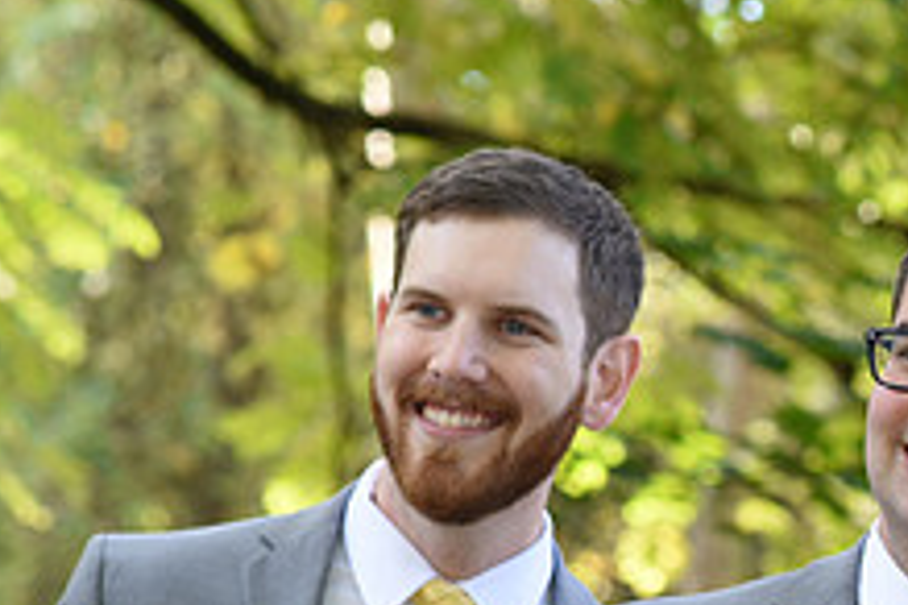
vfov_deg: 6.1
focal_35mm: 225
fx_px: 5675
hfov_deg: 9.0
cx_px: 1169
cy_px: 740
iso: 500
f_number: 4.5
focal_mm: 85
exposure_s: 1/200
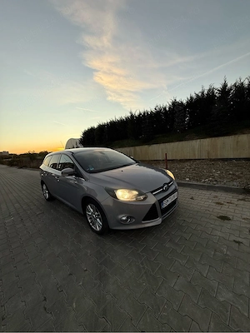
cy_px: 166
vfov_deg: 102.1
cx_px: 125
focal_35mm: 14
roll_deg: +6.0
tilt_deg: -7.4
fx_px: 135
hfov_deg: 85.7
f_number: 2.2
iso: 50
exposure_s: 1/140
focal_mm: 2.22
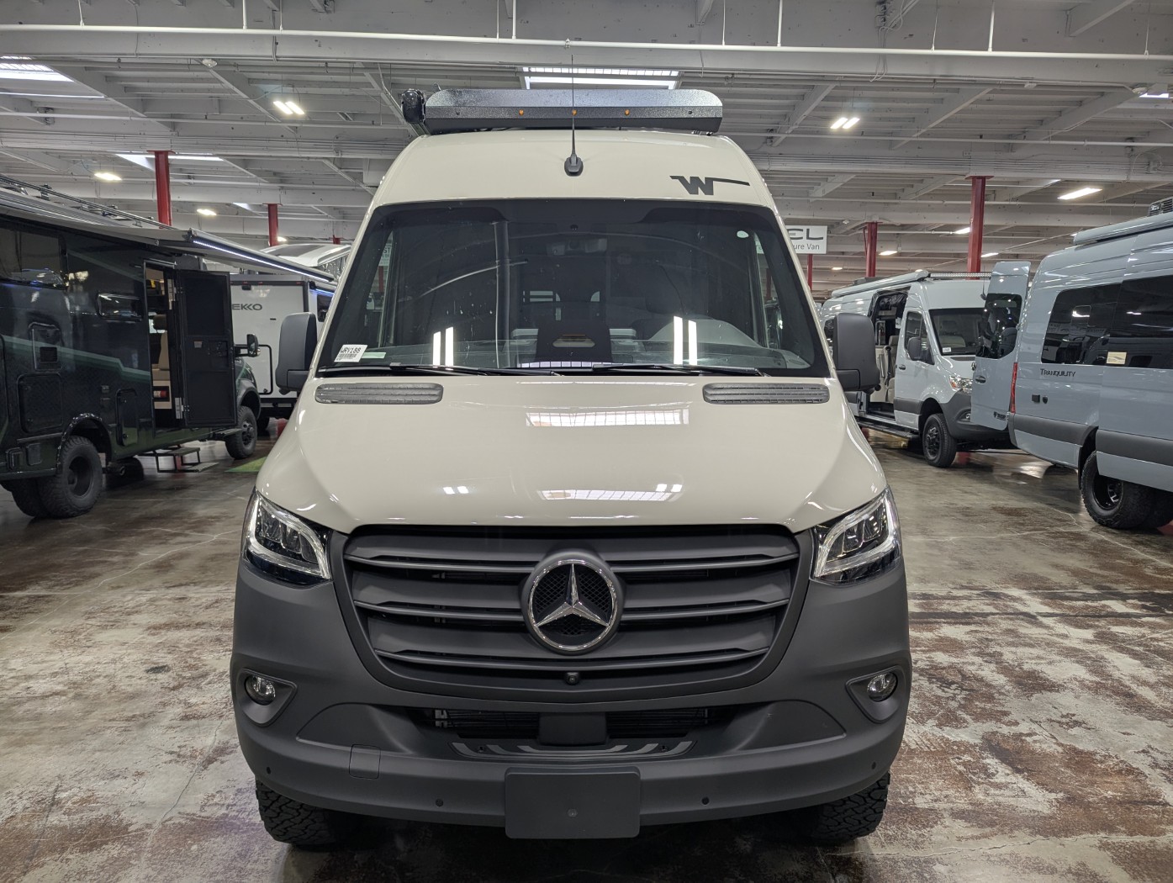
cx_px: 586
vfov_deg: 56.9
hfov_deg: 71.5
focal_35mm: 24
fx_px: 814
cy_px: 442
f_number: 1.85
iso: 47
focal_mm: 6.81
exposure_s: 1/30.8
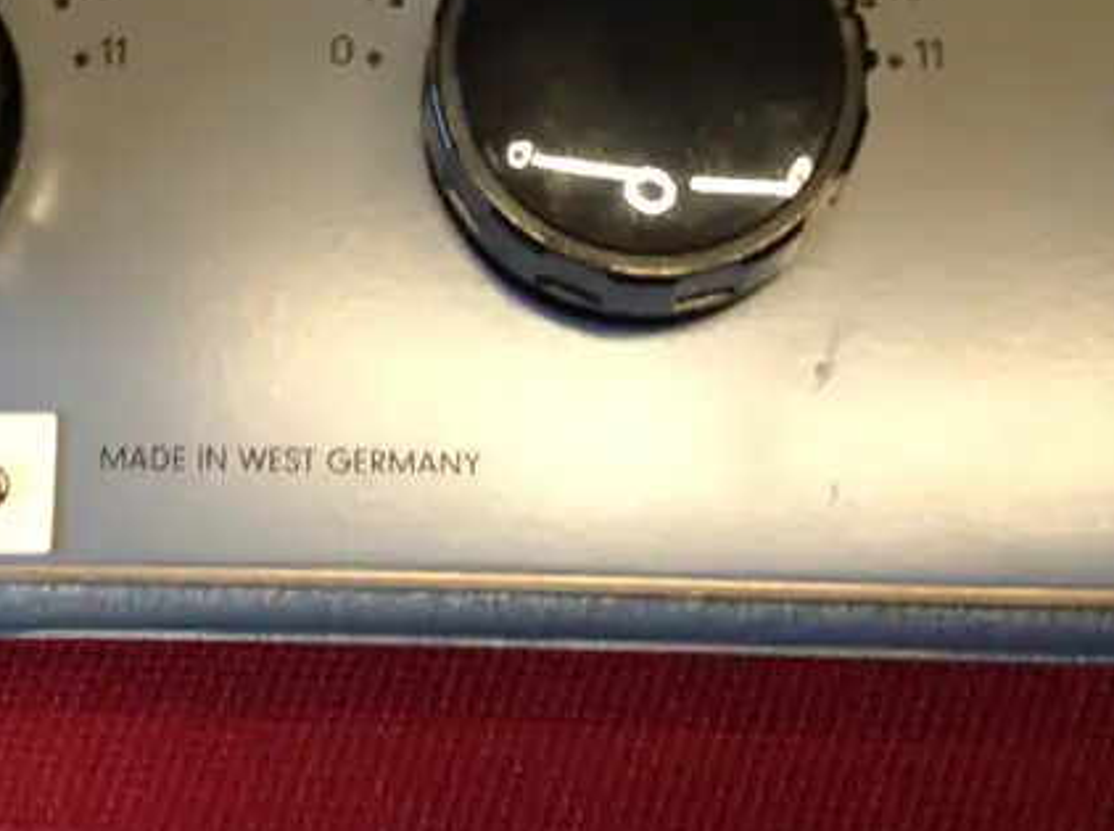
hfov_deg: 23.4
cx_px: 280
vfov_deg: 17.1
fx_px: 2667
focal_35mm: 83
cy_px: -92
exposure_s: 1/17
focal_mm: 4.28
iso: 50
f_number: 2.4
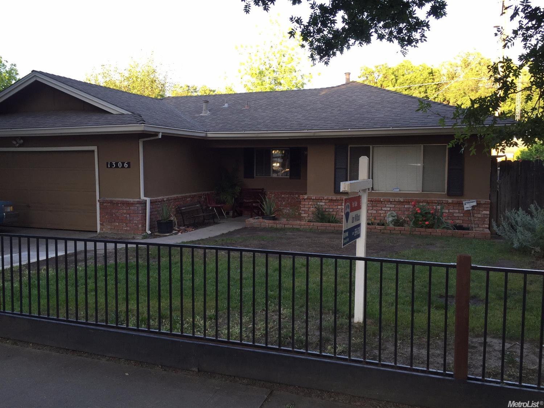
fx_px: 456
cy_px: 204
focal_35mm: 29
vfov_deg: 48.2
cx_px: 272
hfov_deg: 61.7
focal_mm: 4.15
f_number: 2.2
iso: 32
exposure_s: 1/120
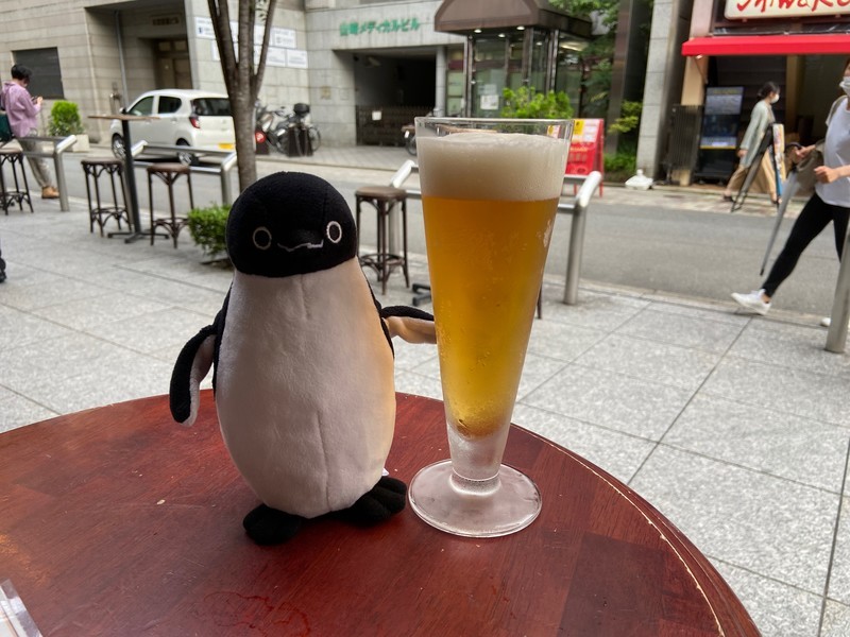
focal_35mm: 26
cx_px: 425
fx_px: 638
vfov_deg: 53.1
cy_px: 318
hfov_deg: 67.3
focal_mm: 4.25
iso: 64
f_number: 1.8
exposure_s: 1/122
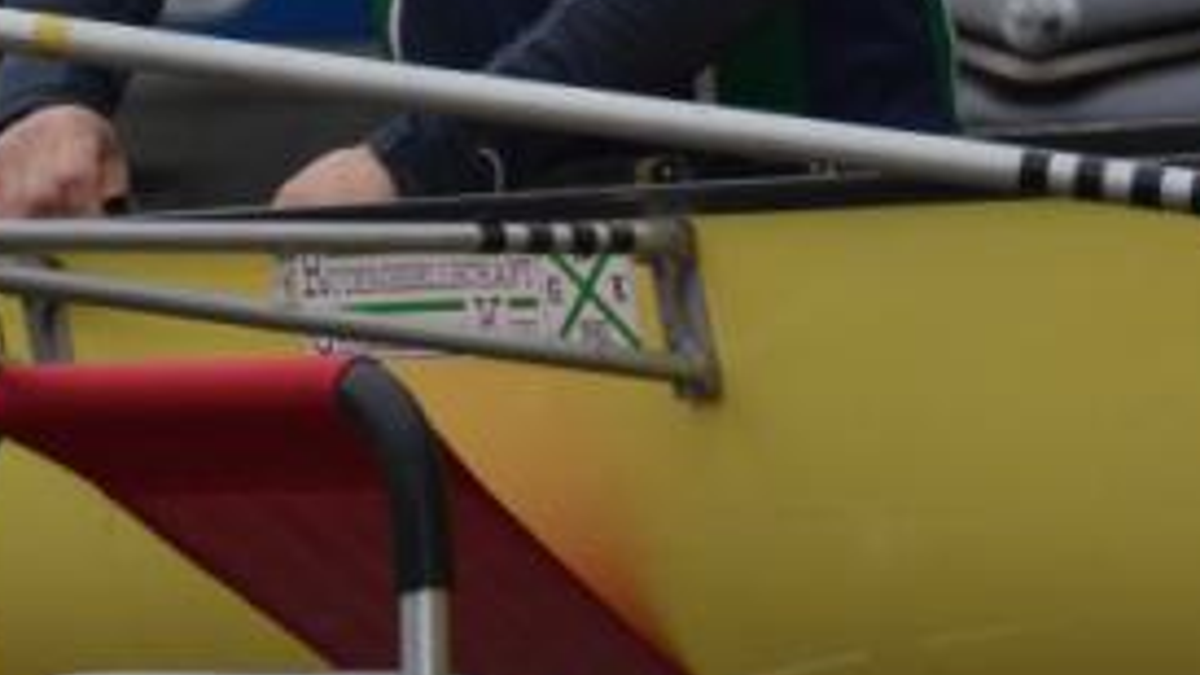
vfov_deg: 2.5
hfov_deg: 4.5
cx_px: 425
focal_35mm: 483
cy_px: -329
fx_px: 15351
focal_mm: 105
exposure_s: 1/200
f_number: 7.1
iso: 100
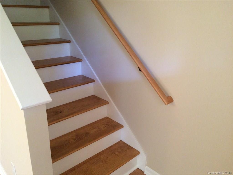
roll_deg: +0.5
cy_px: 88
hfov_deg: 61.7
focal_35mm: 29
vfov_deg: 48.2
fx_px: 195
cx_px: 116
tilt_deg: -21.3
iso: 250
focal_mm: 4.15
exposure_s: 1/30
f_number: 2.2
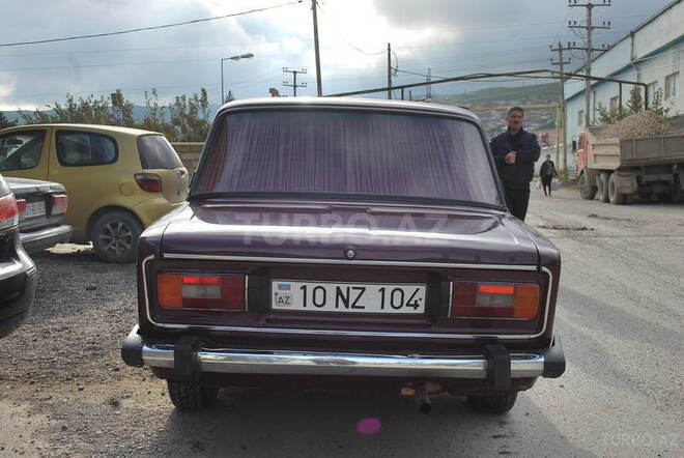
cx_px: 342
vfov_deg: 32.0
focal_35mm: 42
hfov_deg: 46.3
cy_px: 229
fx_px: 799
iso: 100
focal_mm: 28
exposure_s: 1/250
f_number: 8
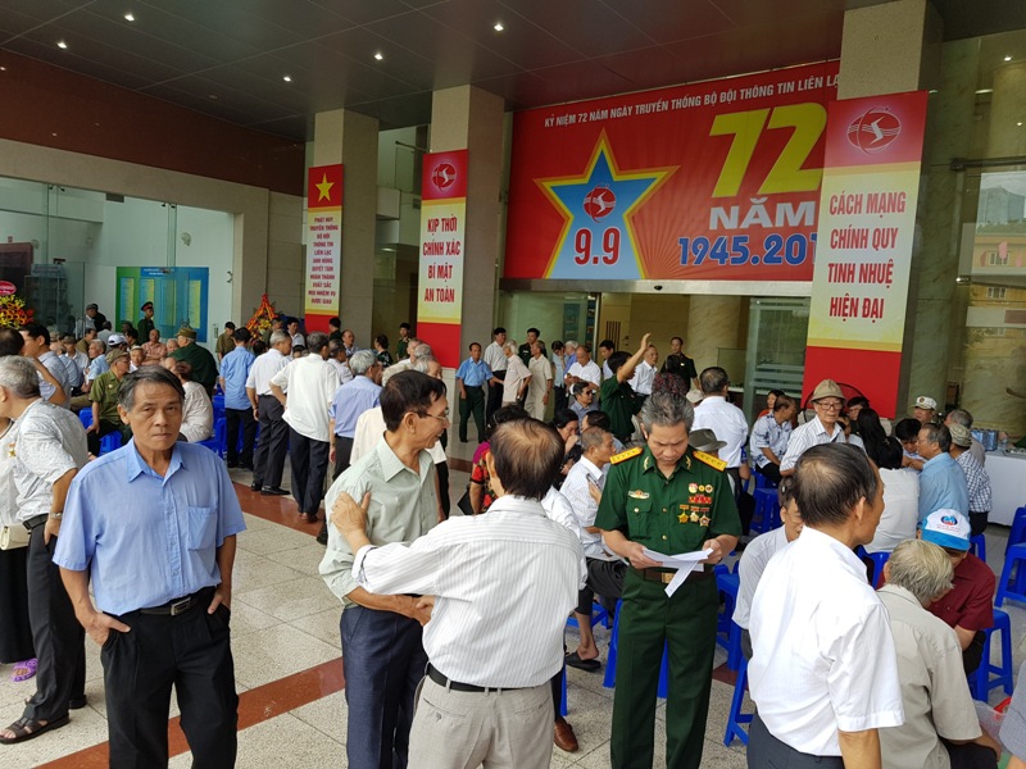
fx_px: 771
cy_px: 384
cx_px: 513
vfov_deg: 53.1
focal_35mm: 26
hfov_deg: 67.3
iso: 40
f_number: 1.7
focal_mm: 4.2
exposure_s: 1/251
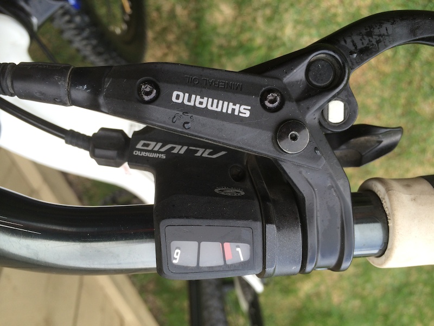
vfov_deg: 46.8
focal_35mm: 30
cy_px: 163
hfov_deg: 60.0
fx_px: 376
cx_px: 217
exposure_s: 1/224
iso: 32
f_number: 2.2
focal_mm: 4.12
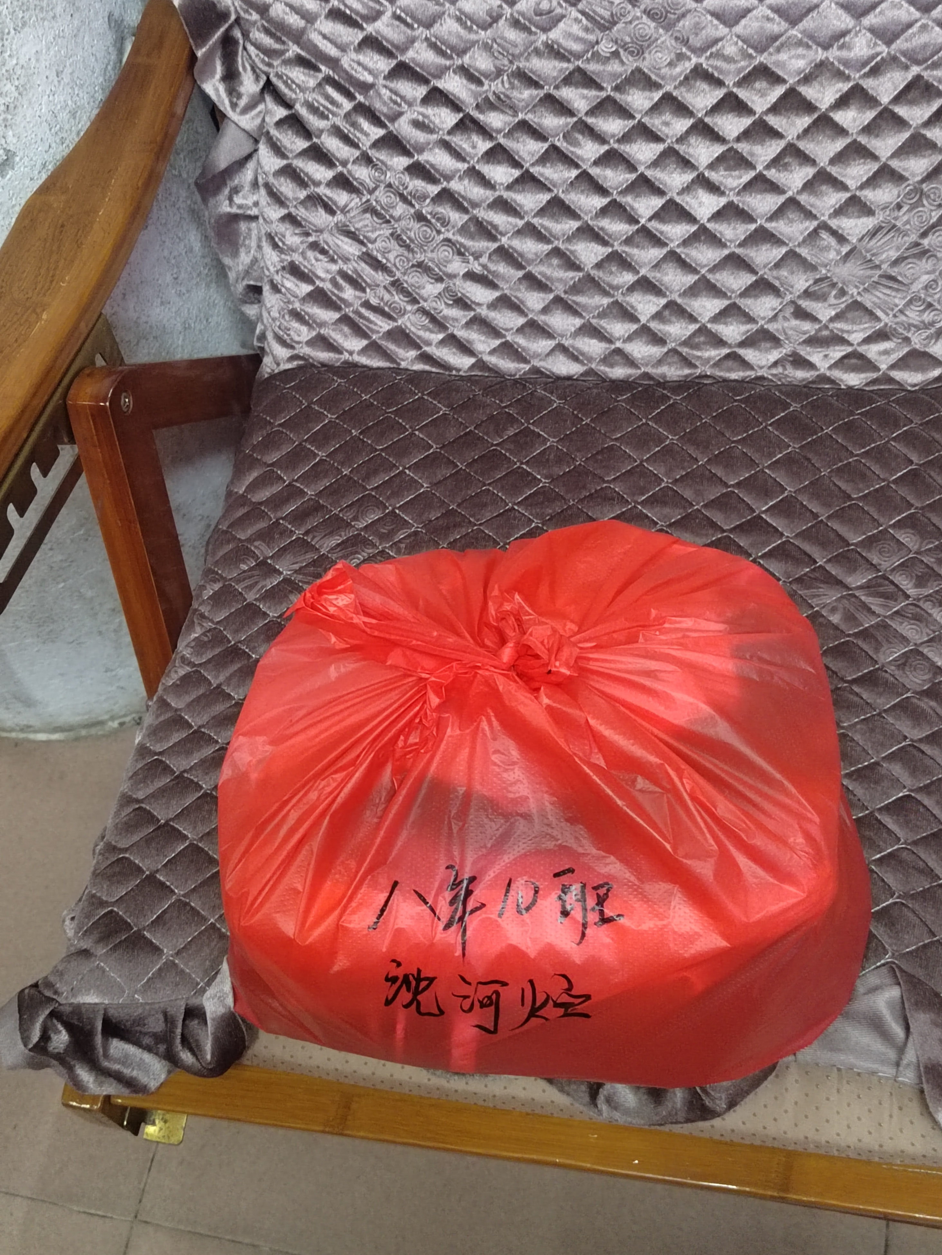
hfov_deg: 36.0
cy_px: 628
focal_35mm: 40
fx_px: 1451
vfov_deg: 46.8
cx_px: 471
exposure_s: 1/50
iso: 4600
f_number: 1.9
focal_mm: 5.52
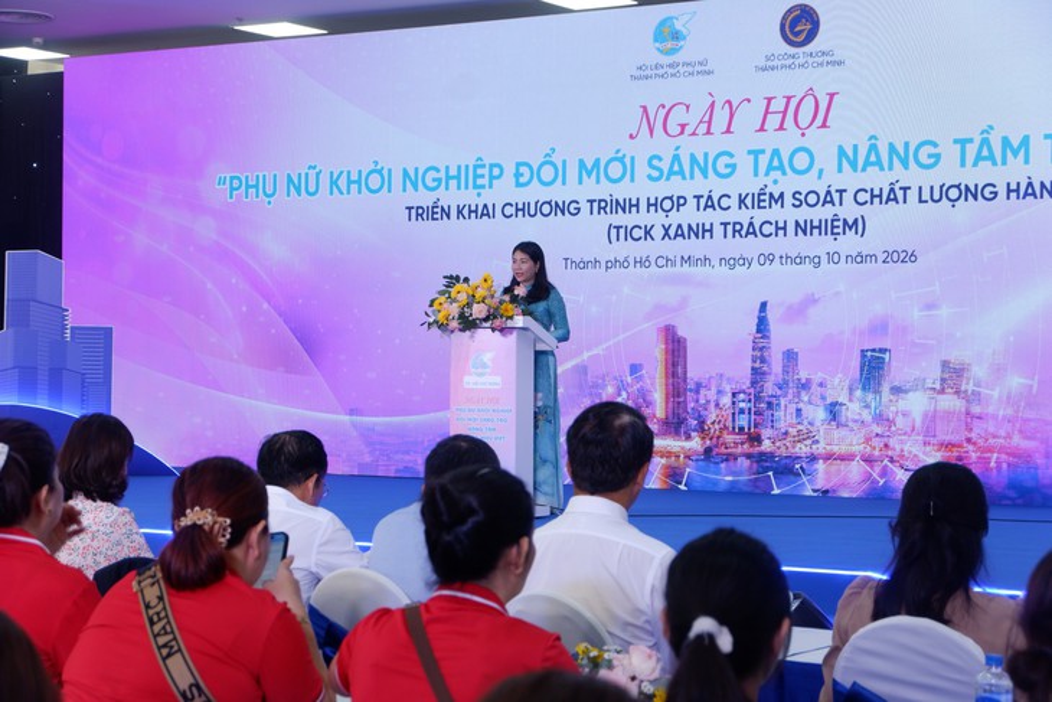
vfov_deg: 18.2
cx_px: 526
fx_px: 2192
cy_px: 351
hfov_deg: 27.0
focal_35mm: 75
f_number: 5.6
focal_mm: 50
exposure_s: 1/105
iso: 500
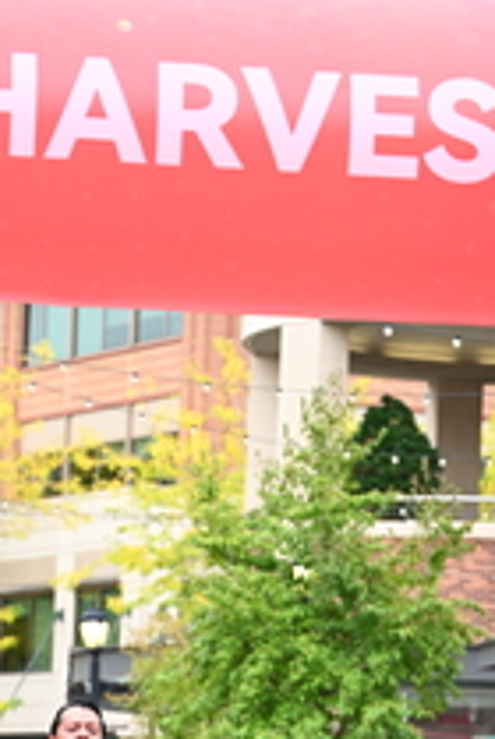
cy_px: 781
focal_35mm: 184
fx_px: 3782
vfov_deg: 11.0
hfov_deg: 7.5
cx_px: 147
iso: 1000
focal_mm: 70
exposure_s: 1/2000
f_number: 2.8
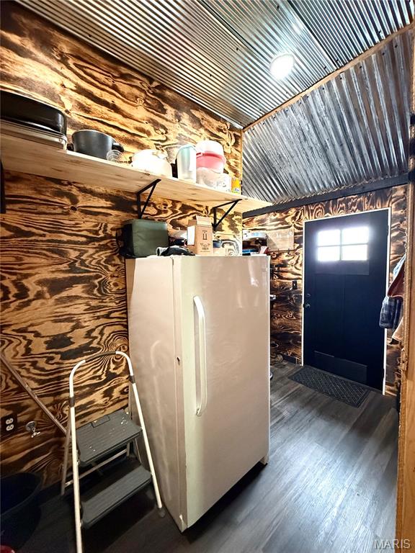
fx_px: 224
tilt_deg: -3.5
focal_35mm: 14
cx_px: 208
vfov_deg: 102.1
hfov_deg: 85.7
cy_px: 276
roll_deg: +0.3
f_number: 2.2
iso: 800
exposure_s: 1/60
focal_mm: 2.22
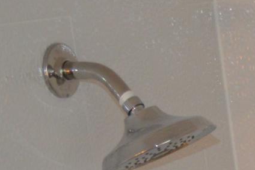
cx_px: 642
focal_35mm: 191
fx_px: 1352
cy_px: 512
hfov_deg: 9.4
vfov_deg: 6.5
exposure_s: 1/60
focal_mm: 18
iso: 400
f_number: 3.5
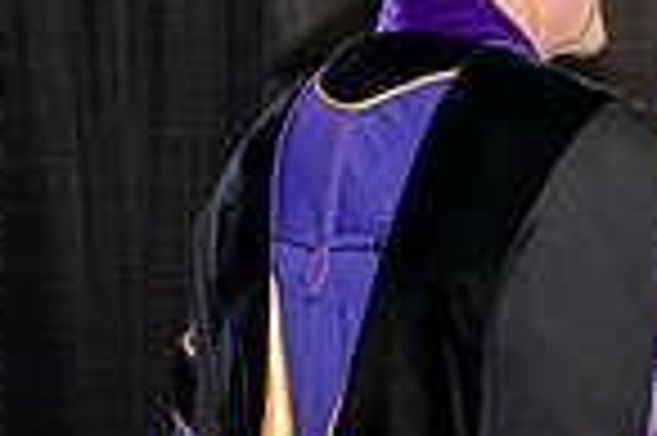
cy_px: 146
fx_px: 5797
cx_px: 878
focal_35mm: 318
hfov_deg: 6.4
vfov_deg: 4.3
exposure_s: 1/200
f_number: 5.6
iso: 2000
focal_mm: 80
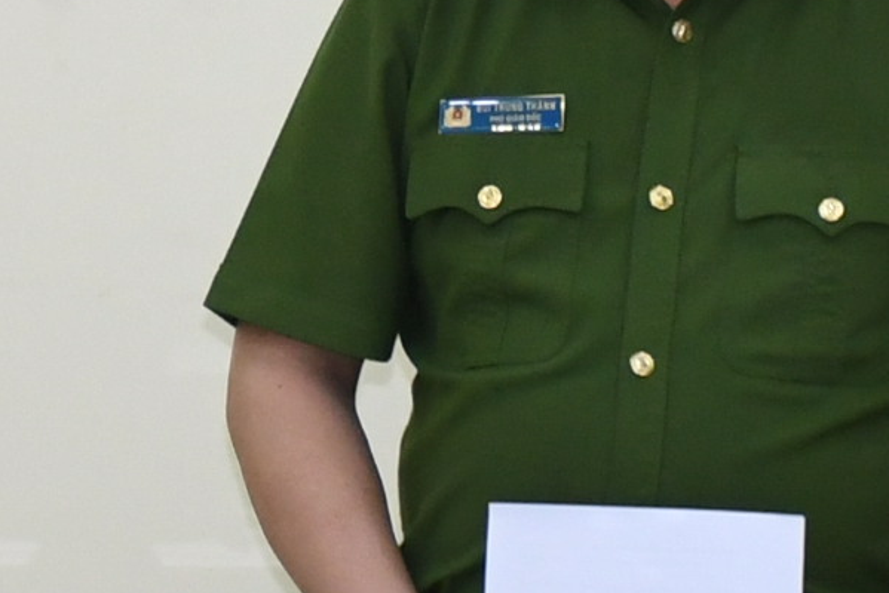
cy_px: -188
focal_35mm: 439
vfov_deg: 3.1
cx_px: -61
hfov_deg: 4.7
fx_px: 10846
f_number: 4.5
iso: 1000
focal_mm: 42
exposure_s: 1/200
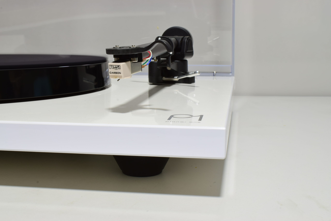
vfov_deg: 26.5
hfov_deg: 38.9
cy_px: 110
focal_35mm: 51
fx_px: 469
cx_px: 166
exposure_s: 2
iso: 100
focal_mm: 34
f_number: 25
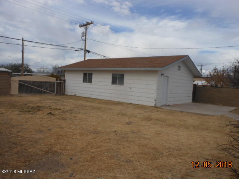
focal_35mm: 28
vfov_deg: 49.7
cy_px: 90
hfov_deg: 63.4
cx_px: 120
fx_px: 193
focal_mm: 5
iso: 80
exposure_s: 1/1000
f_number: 3.7
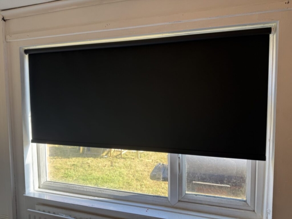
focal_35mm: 24
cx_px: 146
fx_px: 202
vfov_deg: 56.8
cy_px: 110
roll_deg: -0.3
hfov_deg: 71.6
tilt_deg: -3.8
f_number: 1.78
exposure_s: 1/100
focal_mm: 6.76
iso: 64
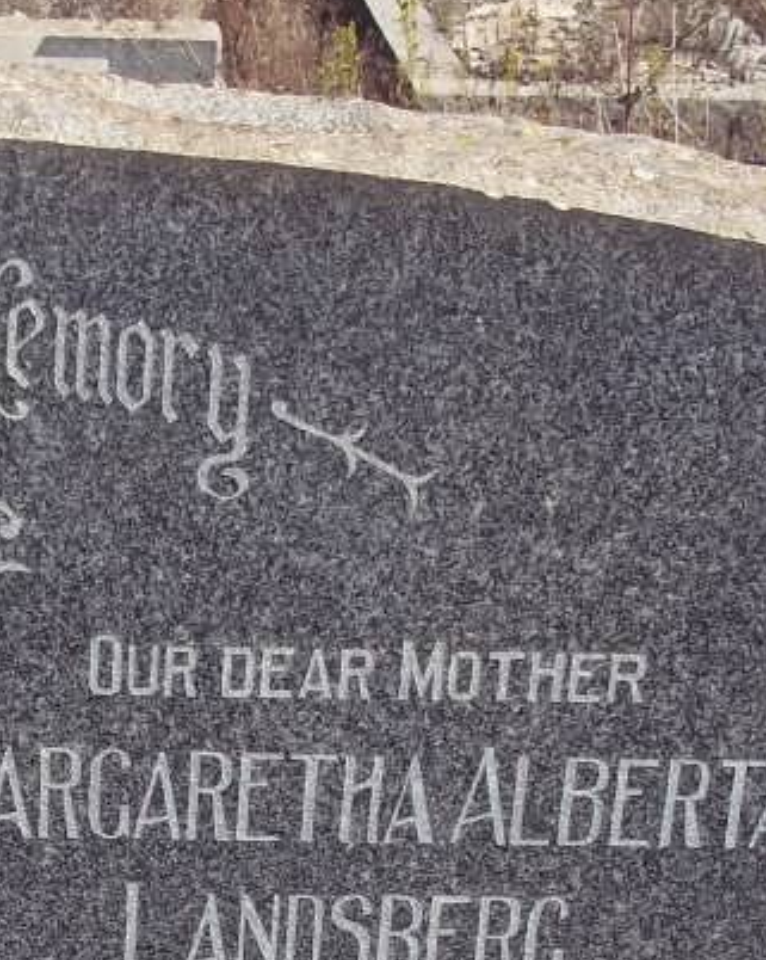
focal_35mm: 105
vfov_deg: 17.9
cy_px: 905
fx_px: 2979
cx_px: -69
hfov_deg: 14.3
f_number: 8
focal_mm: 6.5
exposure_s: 1/125
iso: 80
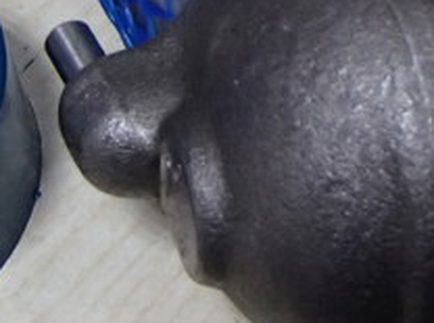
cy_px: -136
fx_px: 1426
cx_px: 384
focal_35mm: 114
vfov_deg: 12.4
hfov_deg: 17.1
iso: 800
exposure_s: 1/40
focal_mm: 6.64
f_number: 4.7
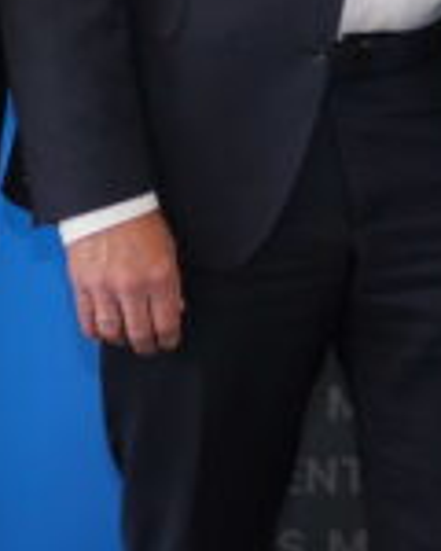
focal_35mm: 168
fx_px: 2741
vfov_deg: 10.9
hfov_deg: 9.1
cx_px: 548
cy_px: -353
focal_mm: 35
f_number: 1.8
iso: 100
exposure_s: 1/60
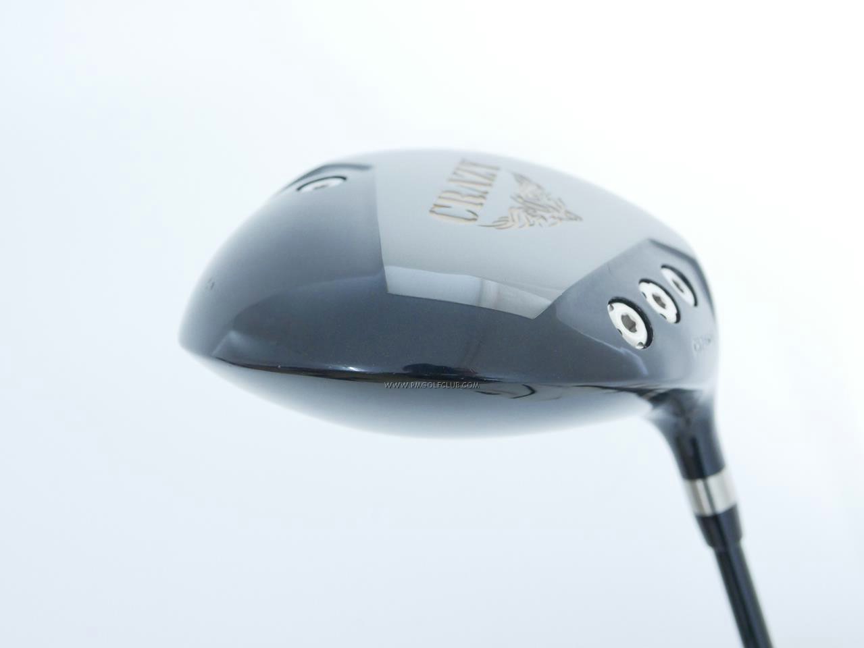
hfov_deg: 38.2
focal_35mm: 50
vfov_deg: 29.1
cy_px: 324
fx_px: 1248
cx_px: 432
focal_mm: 25
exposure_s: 1/50
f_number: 4.5
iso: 1600
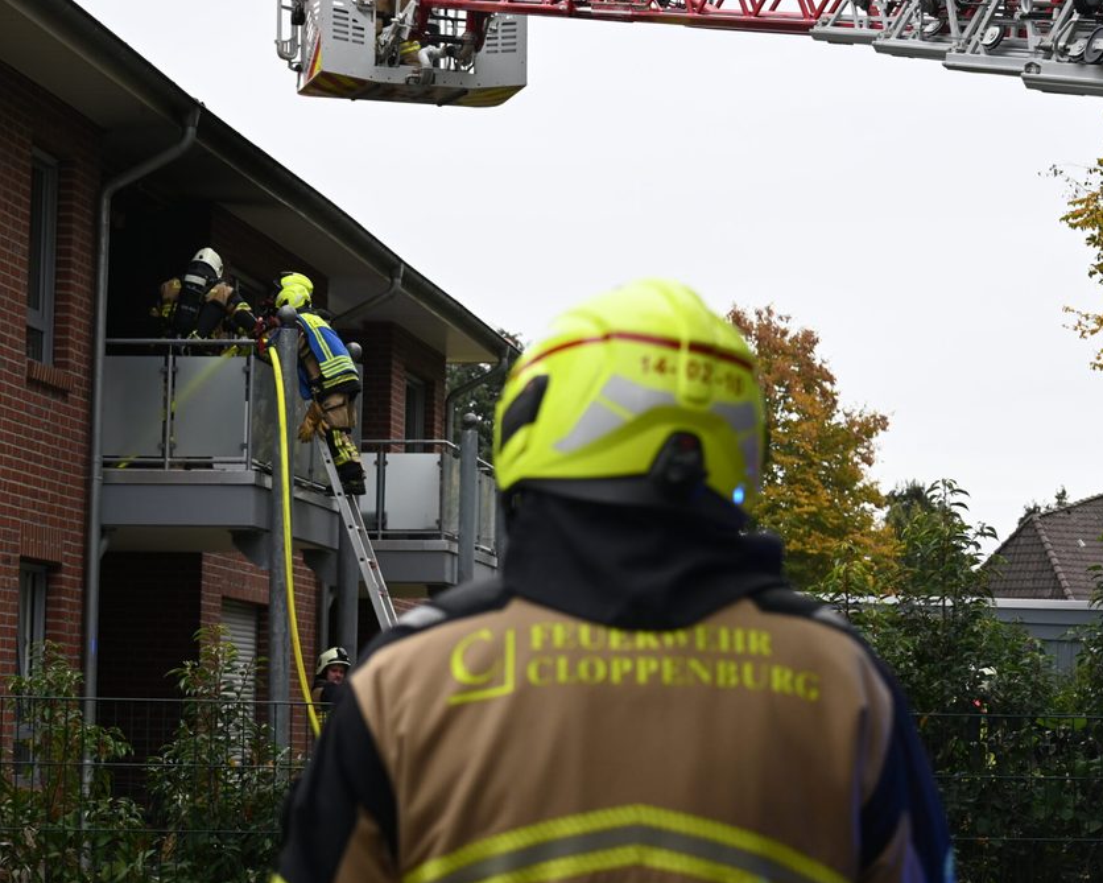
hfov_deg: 19.0
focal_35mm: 101
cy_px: 359
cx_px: 516
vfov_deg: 15.2
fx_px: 3297
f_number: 4.5
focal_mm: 50
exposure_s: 1/250
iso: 320
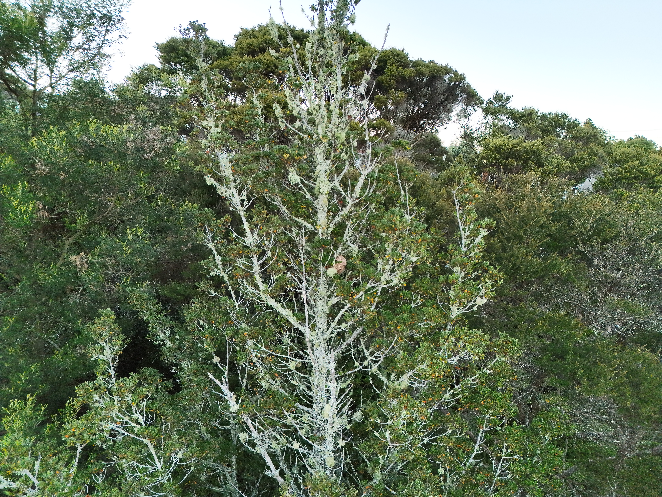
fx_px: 459
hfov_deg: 71.6
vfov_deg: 56.8
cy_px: 248
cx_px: 331
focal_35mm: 24
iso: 400
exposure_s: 1/250
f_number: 1.7
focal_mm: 6.72
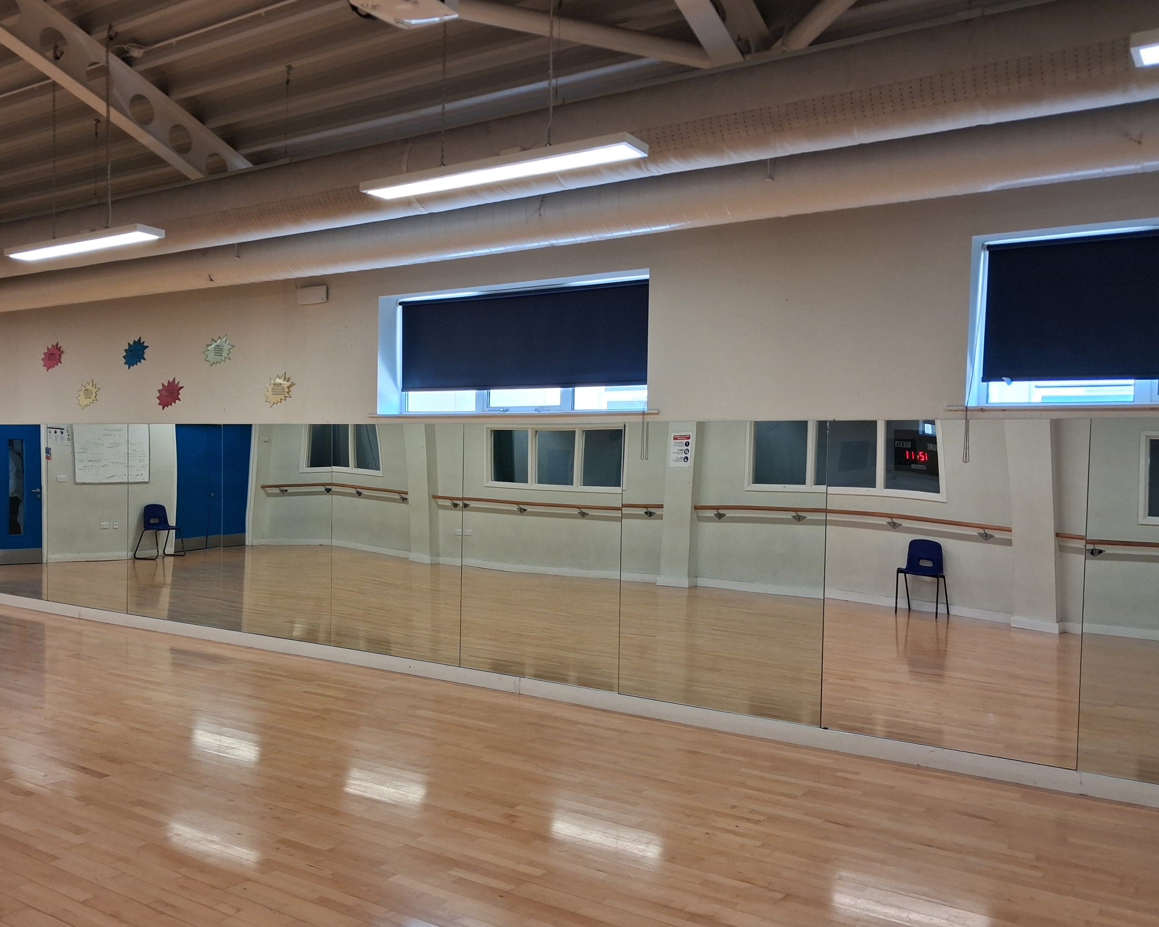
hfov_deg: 55.2
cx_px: 463
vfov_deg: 45.7
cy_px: 526
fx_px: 1098
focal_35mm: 32
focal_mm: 4
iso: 200
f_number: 1.8
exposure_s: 1/100
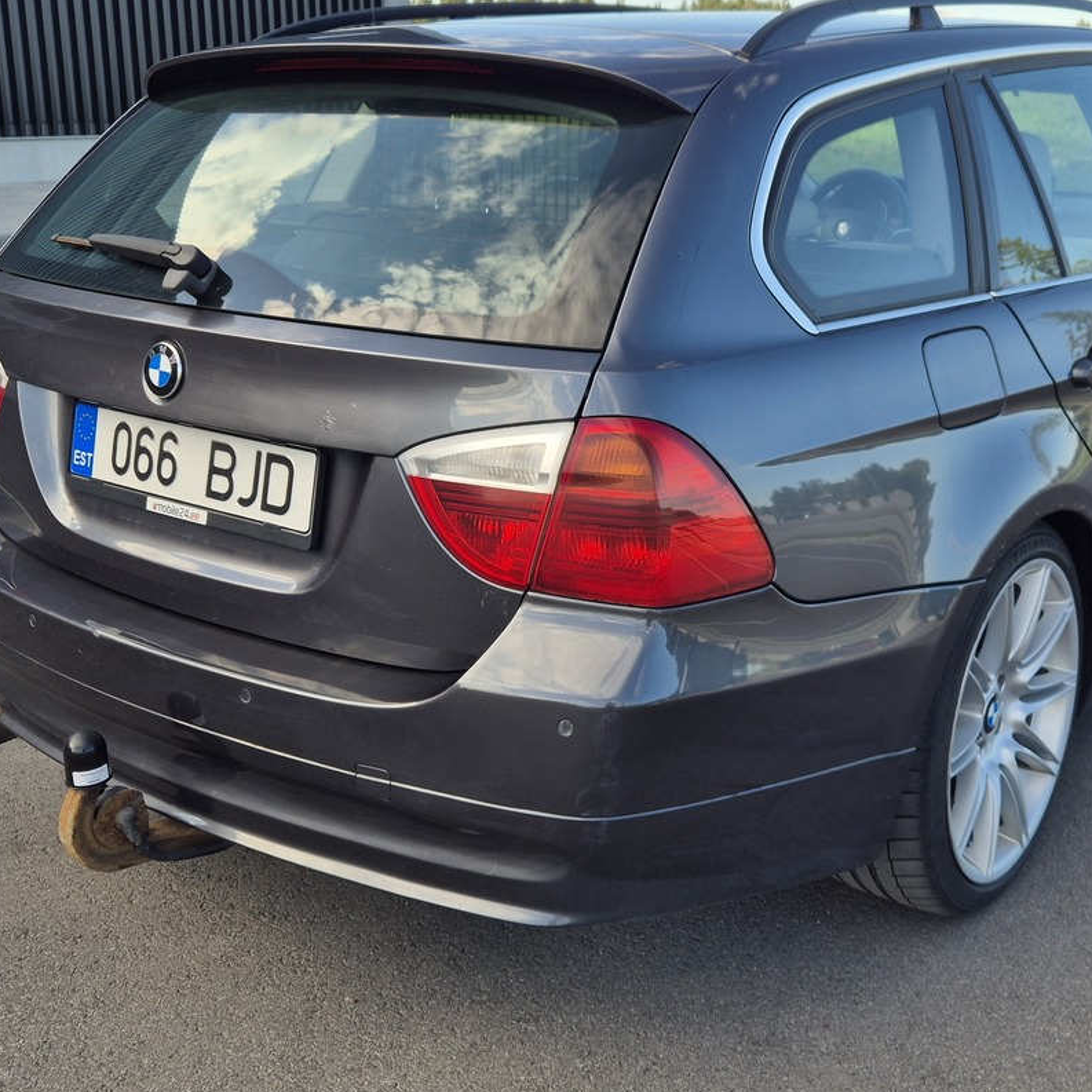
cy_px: 526
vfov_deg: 40.9
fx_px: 1463
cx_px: 655
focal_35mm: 41
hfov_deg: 40.7
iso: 25
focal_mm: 5.4
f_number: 1.8
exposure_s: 1/714
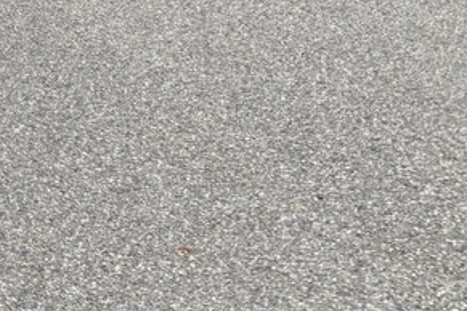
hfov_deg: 18.0
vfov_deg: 12.8
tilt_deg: -1.7
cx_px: -318
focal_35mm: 95
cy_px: -289
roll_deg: +0.7
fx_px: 1232
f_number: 1.6
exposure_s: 1/1115
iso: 50
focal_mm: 5.96
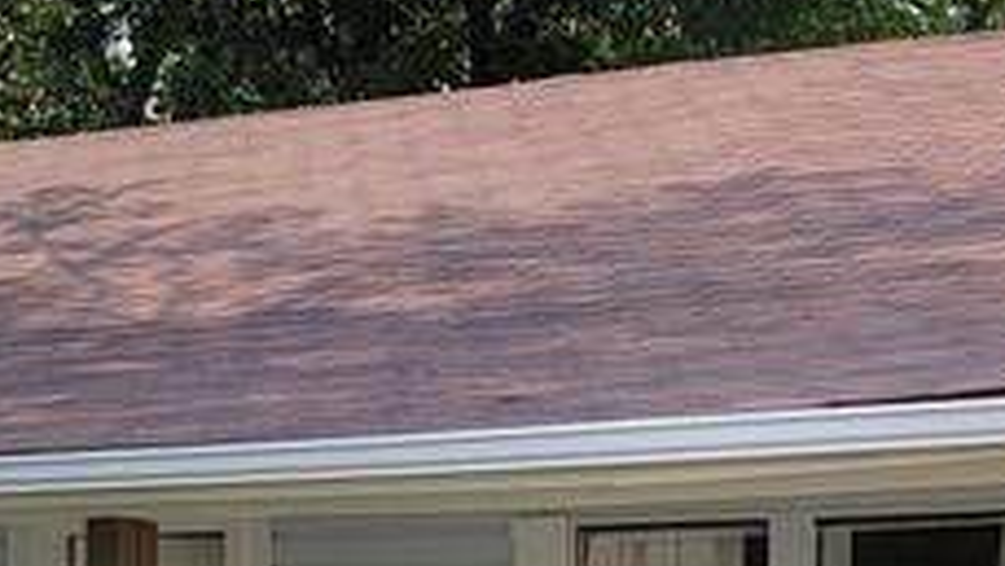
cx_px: 1071
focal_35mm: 117
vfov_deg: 9.9
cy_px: 987
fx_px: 3119
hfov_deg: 17.7
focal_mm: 6.7
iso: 16
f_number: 1.8
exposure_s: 1/277
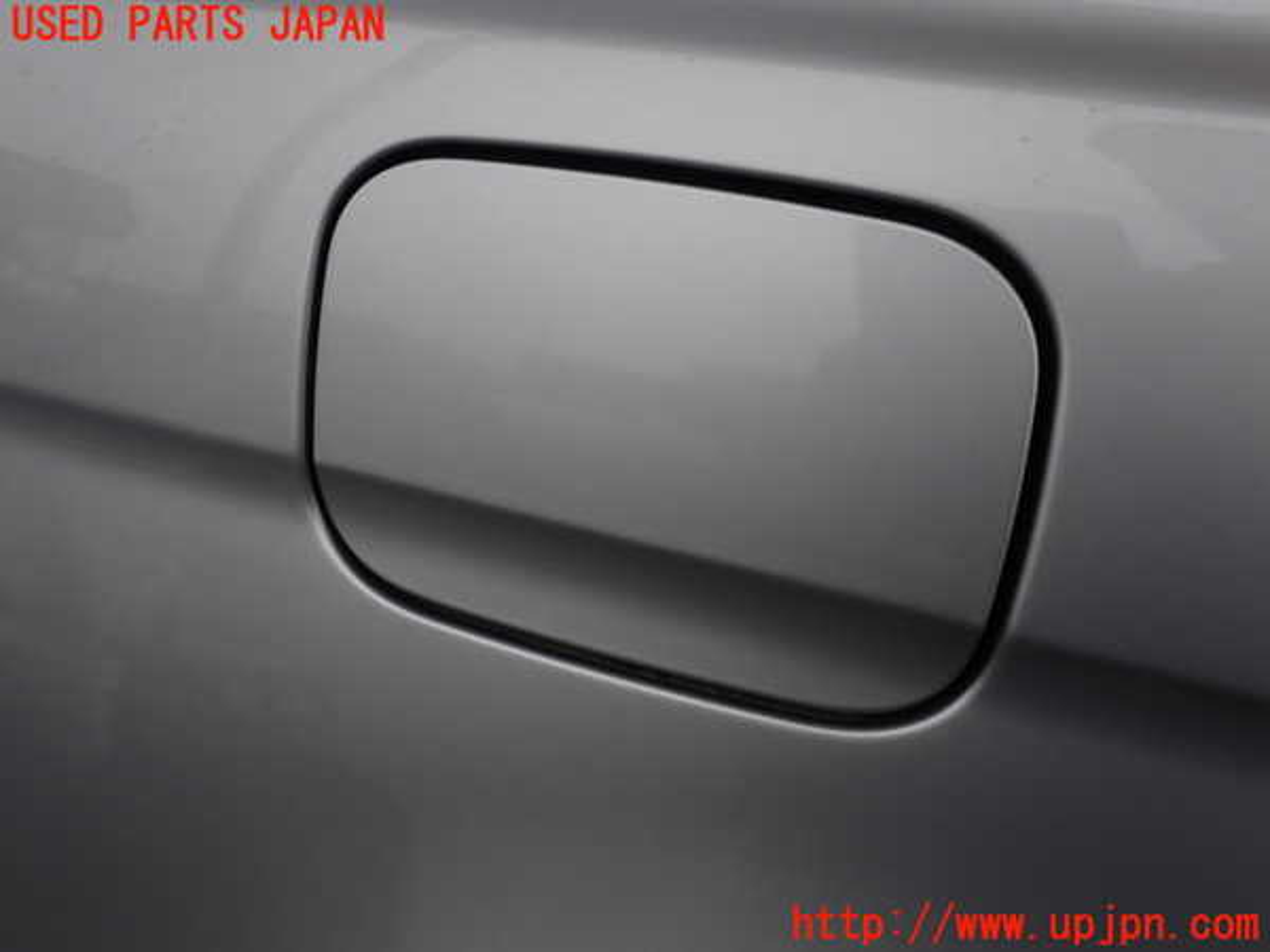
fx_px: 1101
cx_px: 635
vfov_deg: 46.8
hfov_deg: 60.0
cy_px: 476
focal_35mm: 30
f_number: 3.2
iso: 100
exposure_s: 1/160
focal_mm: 5.4
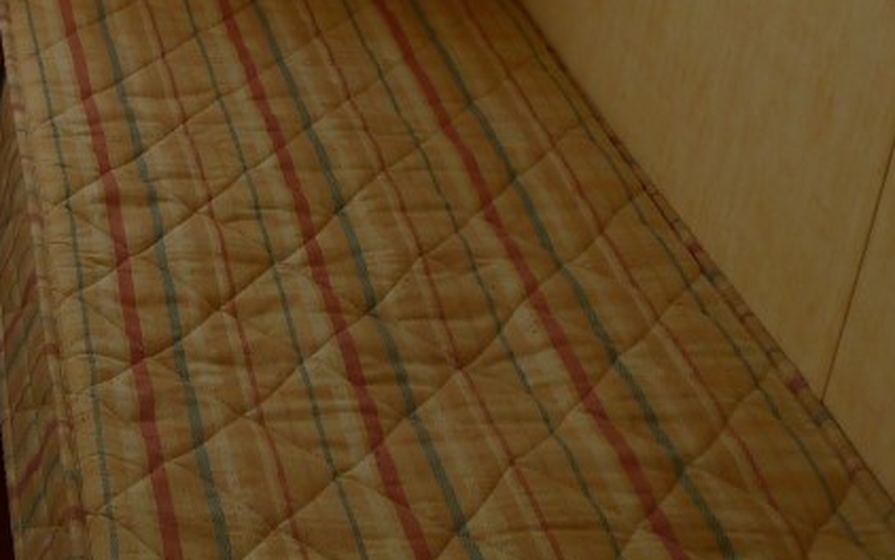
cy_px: -174
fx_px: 1635
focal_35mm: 67
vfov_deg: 18.1
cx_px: -160
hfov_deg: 27.2
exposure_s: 1/125
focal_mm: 5.1
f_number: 2.8
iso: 80
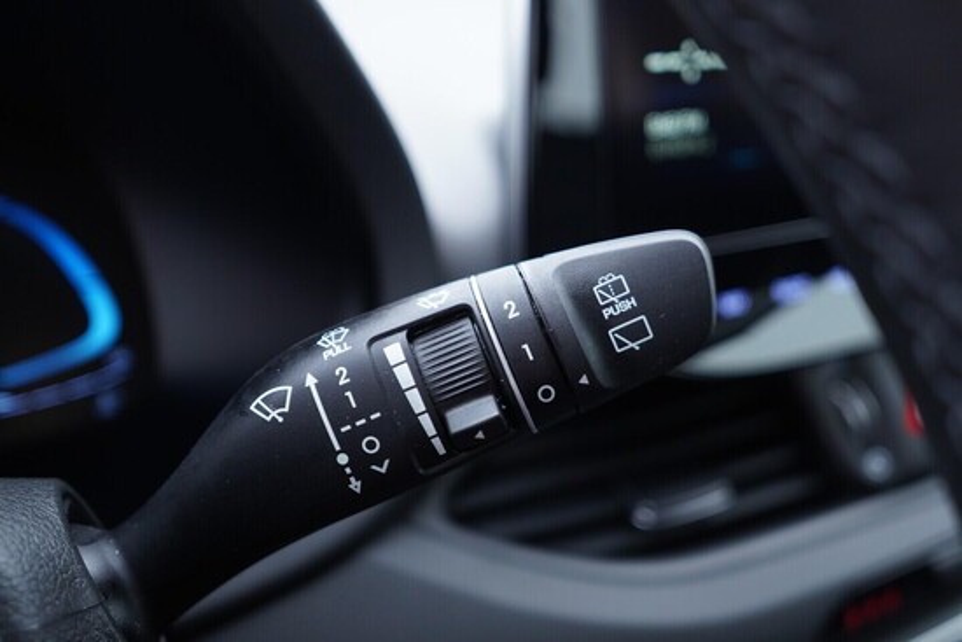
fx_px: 962
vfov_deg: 36.9
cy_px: 321
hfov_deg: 53.1
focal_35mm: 36
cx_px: 481
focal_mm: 24
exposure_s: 1/40
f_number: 2.8
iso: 400
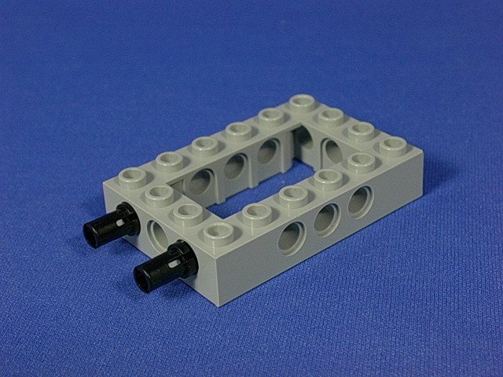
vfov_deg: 19.6
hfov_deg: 26.0
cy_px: 188
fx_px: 1090
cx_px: 252
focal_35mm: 75
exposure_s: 1/15.5
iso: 70
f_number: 3.8
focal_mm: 11.3
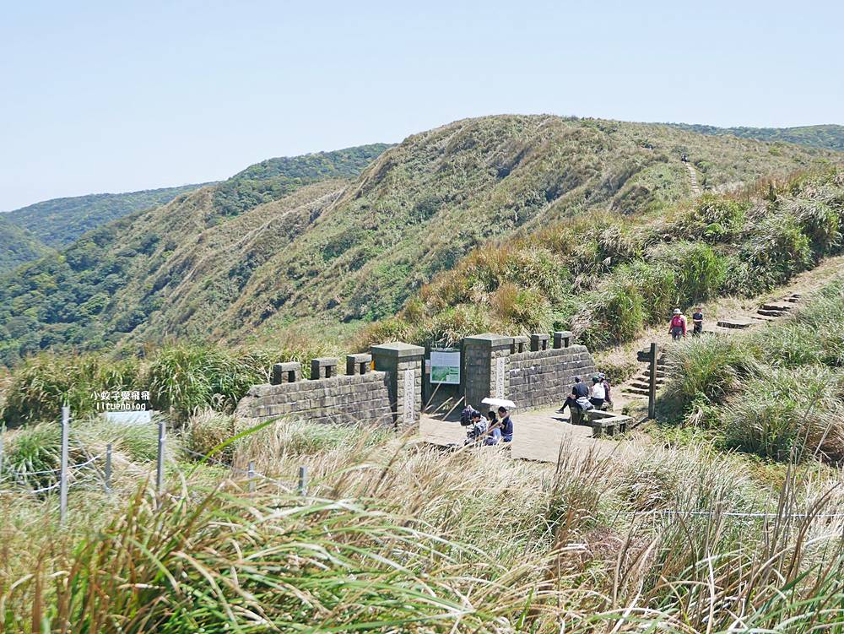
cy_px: 317
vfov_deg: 31.5
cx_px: 422
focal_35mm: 46
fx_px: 1122
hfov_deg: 41.2
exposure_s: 1/640
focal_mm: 23
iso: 200
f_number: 5.6
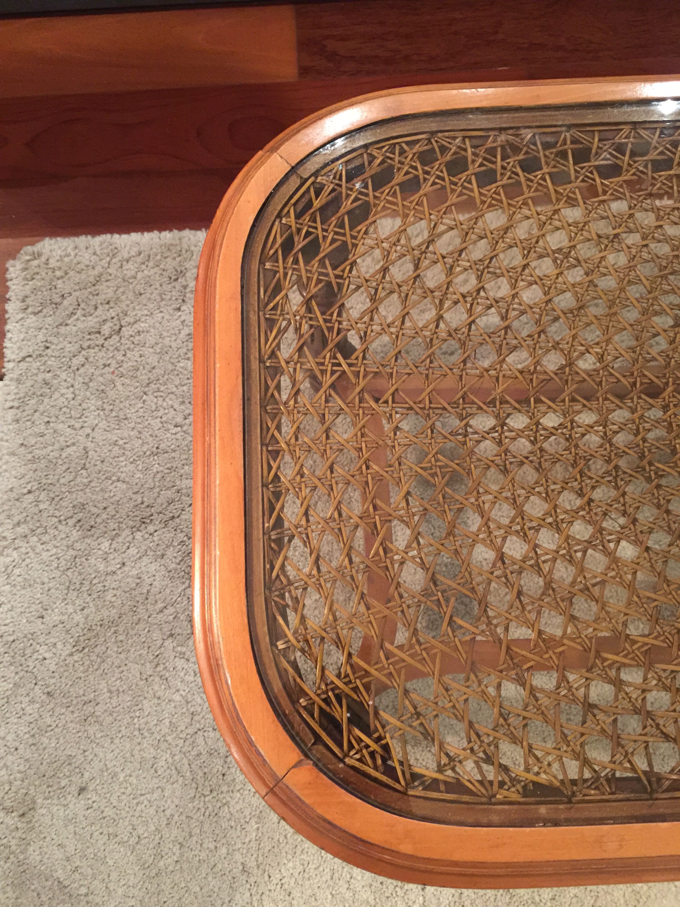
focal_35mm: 29
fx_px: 760
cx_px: 340
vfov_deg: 61.7
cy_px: 454
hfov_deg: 48.2
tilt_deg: -76.5
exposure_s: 1/8
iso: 200
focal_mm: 4.15
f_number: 2.2
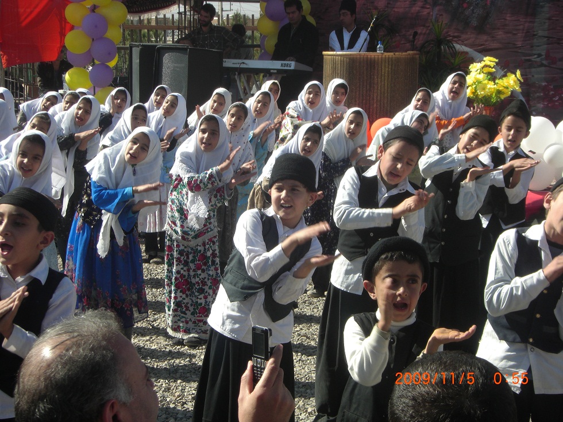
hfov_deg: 22.0
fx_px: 1448
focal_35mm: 89
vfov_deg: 16.6
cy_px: 211
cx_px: 282
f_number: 5.6
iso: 50
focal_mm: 14.7
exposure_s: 1/200
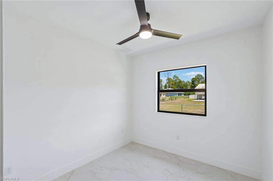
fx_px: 121
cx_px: 136
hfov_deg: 96.8
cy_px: 90
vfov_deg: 73.7
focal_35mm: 16
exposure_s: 1/200
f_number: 8
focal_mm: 16
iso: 400
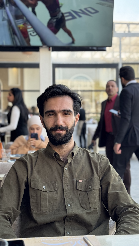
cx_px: 66
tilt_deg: -0.8
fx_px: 347
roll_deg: +0.4
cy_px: 122
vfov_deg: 39.2
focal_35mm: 53
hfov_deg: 22.6
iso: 64
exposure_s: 1/341
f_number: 1.78
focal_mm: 6.76
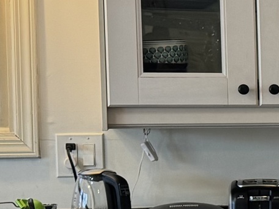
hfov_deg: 10.6
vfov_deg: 9.1
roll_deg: -0.2
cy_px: 186
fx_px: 1305
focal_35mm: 162
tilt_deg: -4.9
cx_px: 647
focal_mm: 6.76
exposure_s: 1/60
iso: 125
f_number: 1.78
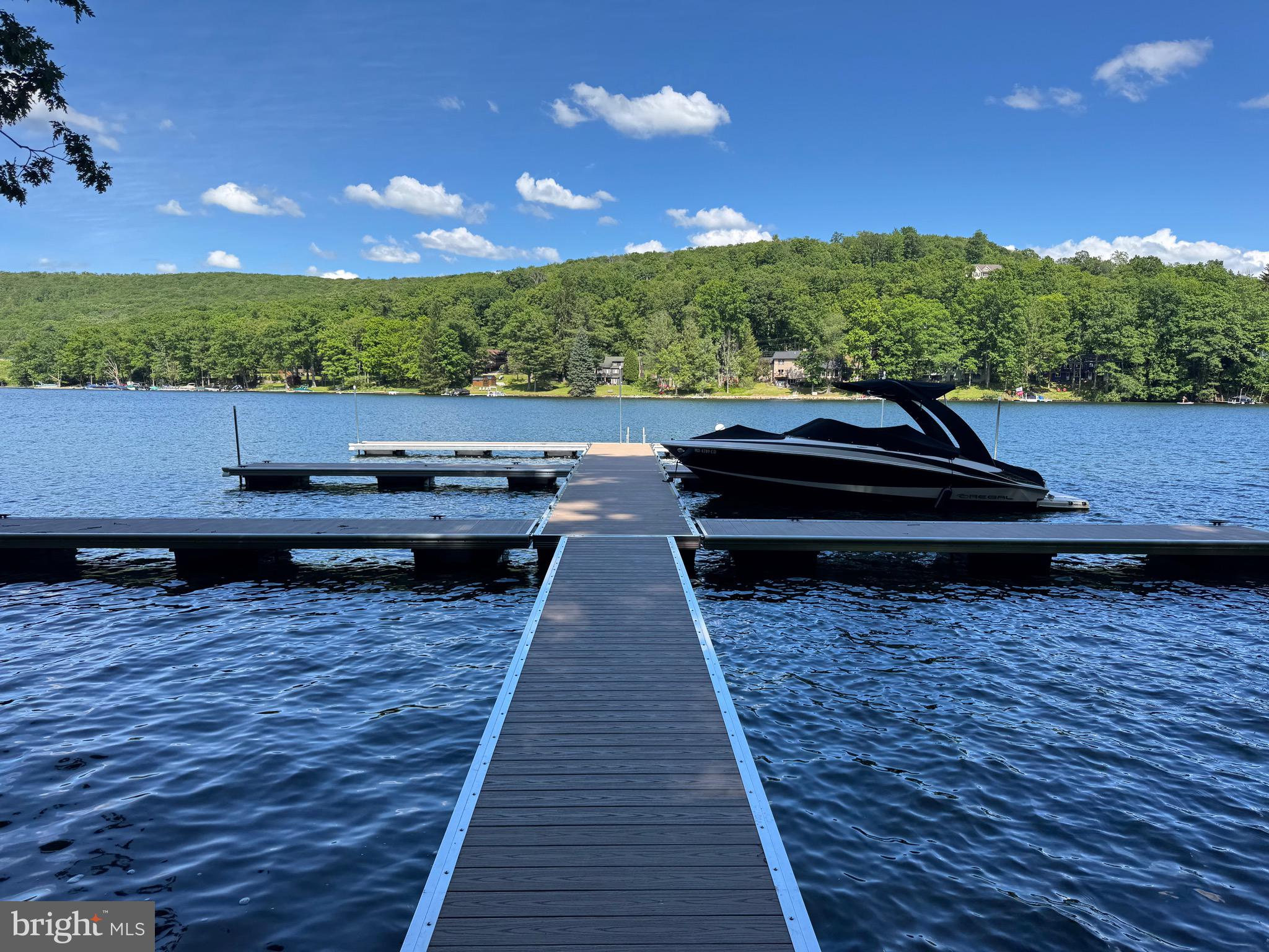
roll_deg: -0.1
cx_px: 634
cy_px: 476
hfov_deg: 71.6
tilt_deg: -5.8
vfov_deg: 56.8
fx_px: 880
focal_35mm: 24
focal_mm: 6.76
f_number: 1.78
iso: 80
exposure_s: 1/1094
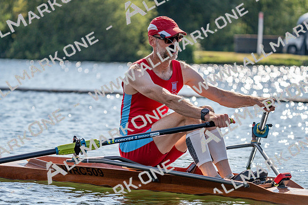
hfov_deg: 10.3
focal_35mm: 200
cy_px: 102
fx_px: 1711
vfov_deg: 6.9
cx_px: 154
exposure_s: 1/1600
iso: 200
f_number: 5.6
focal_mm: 200
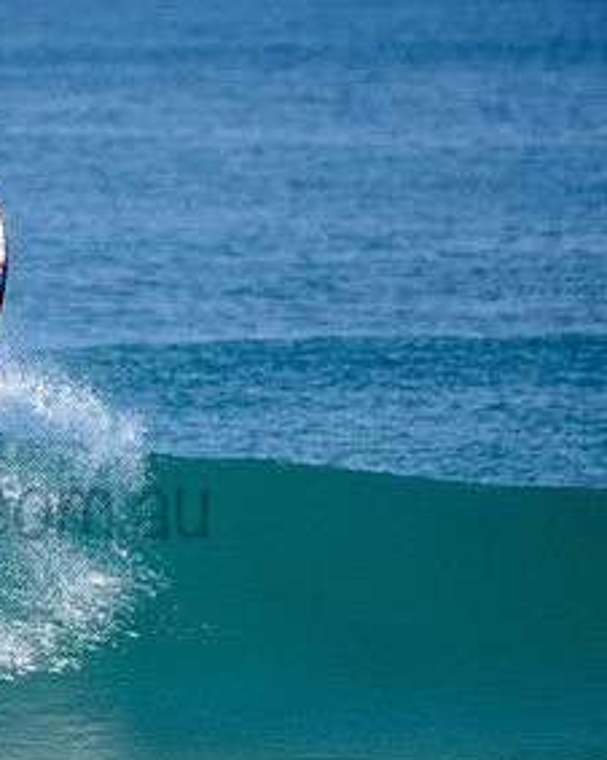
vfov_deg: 2.0
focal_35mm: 963
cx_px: -75
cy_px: 477
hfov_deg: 1.6
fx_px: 21649
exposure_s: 1/2000
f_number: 5.6
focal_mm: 500
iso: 160
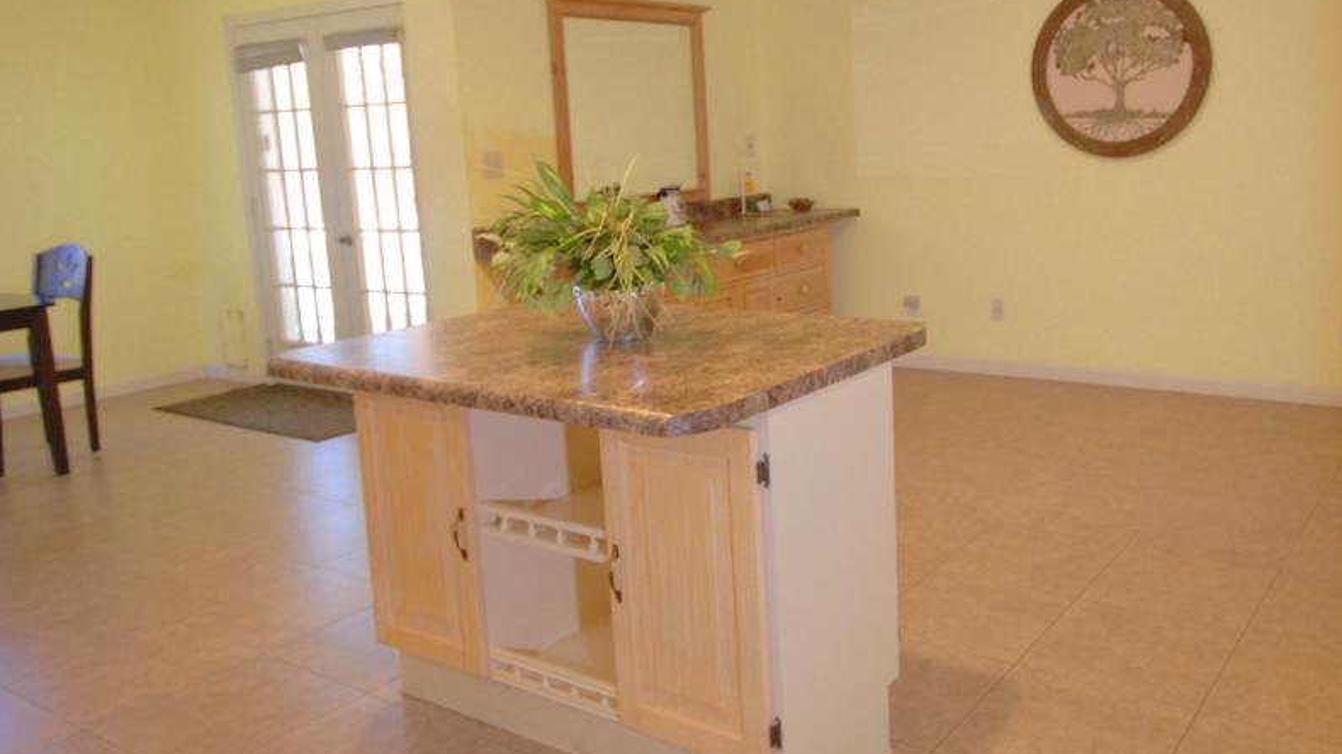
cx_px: 809
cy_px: 275
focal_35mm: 32
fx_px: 1138
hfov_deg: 60.5
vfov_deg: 36.4
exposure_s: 1/25
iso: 400
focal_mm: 14
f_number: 4
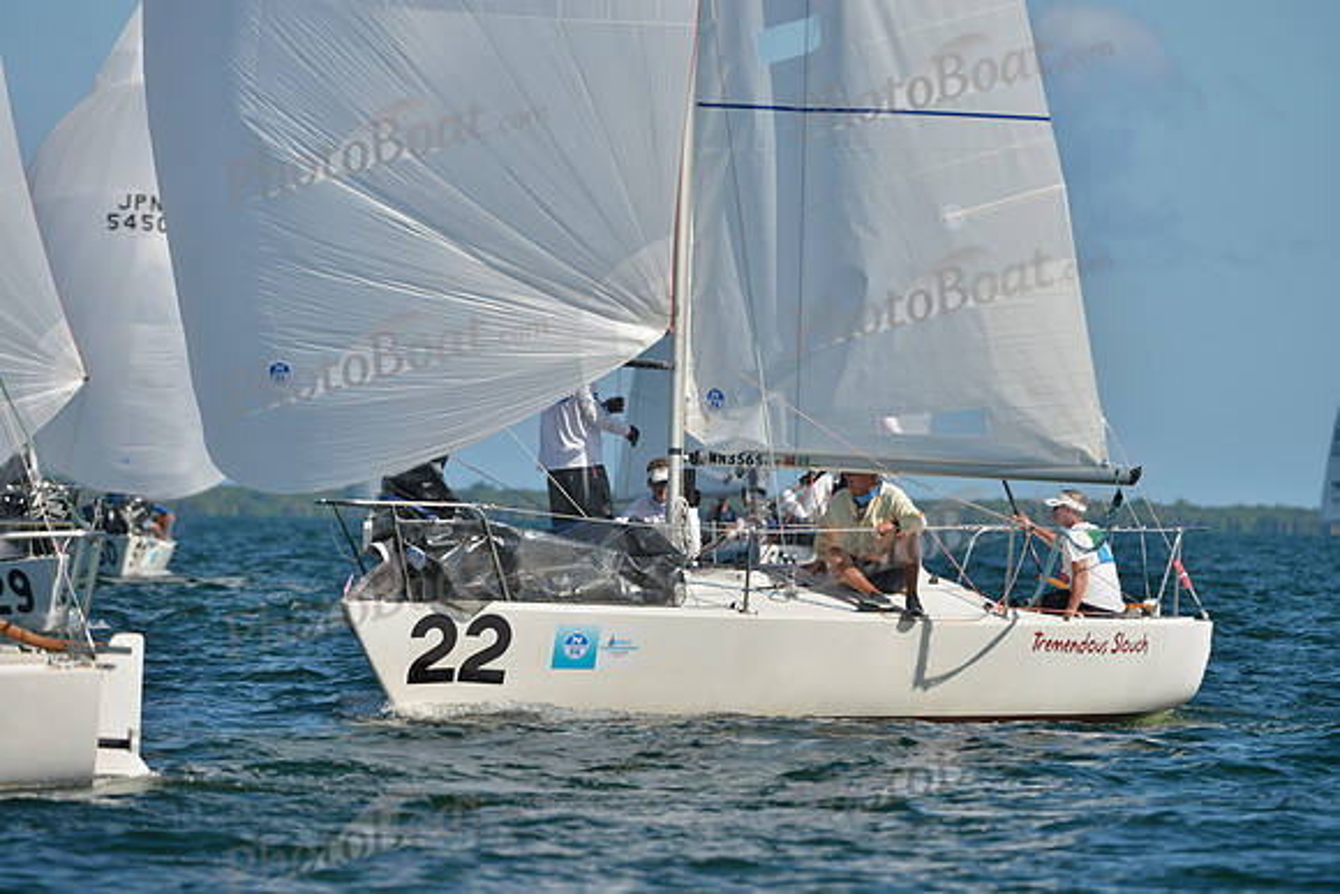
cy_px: 447
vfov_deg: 3.8
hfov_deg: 5.7
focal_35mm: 360
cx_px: 670
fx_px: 13403
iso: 200
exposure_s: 1/1250
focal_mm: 360
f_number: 7.1
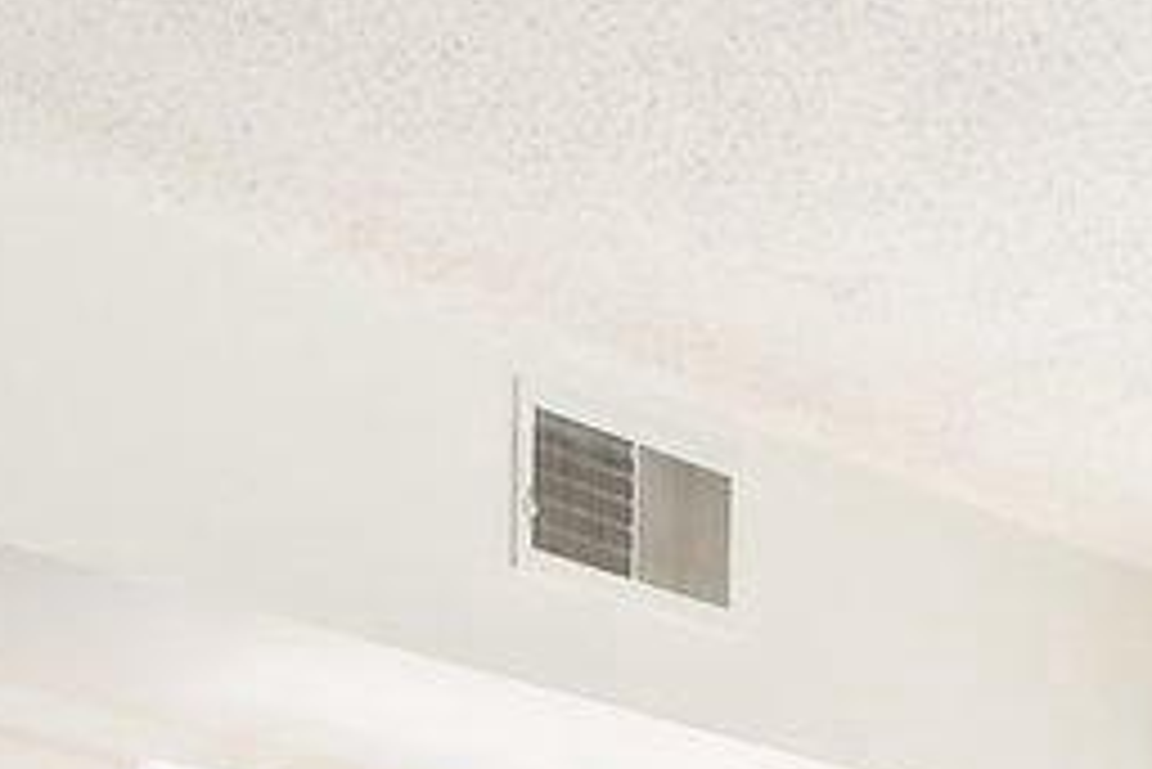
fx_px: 3586
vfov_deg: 11.0
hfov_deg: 18.1
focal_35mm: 112
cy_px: 1599
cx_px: 904
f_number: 9
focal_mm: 14
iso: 250
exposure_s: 1/13
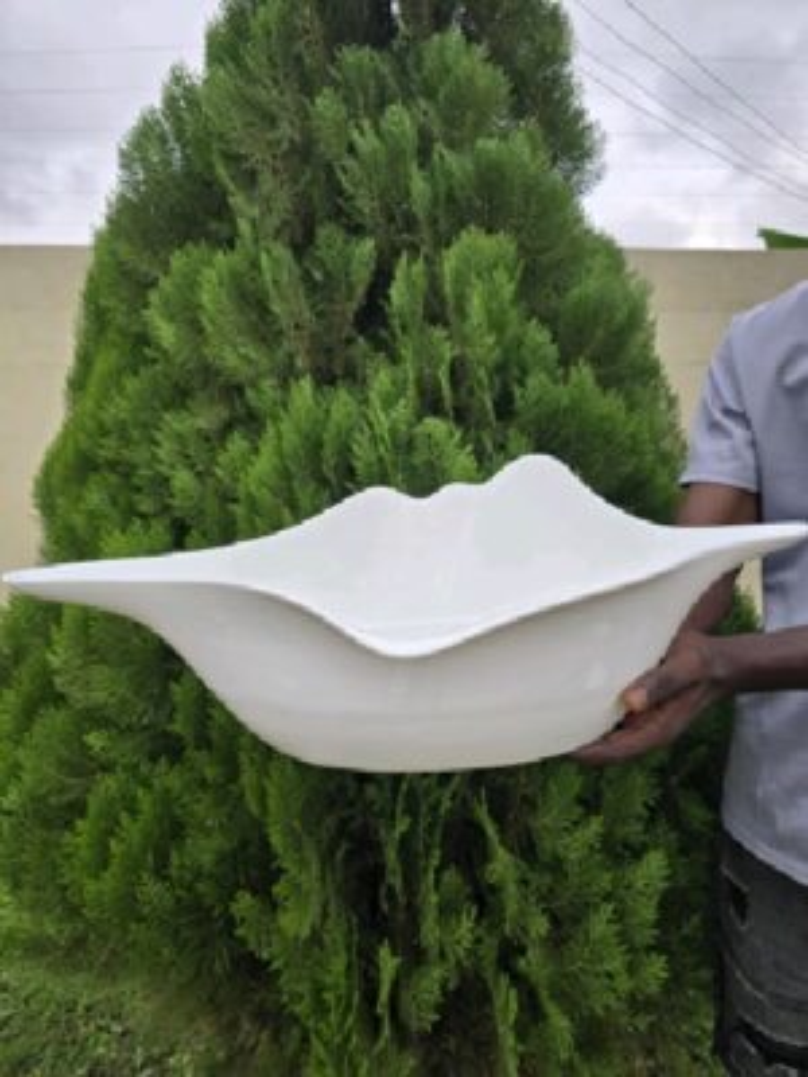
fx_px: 716
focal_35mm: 23
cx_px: 404
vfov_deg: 73.9
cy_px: 538
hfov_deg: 58.9
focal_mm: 6.3
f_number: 1.7
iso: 25
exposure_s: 1/182
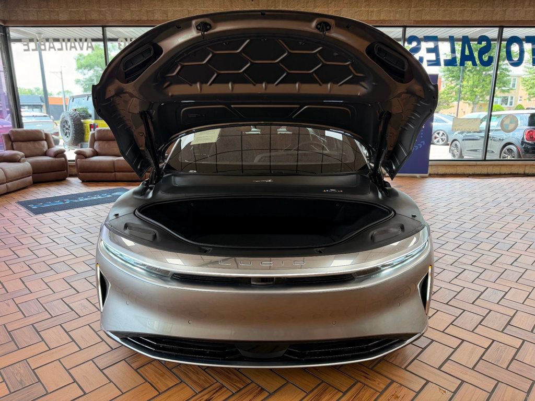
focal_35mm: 24
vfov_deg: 56.8
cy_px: 200
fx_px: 371
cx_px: 268
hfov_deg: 71.6
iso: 80
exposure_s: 1/165
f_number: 1.78
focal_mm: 6.76
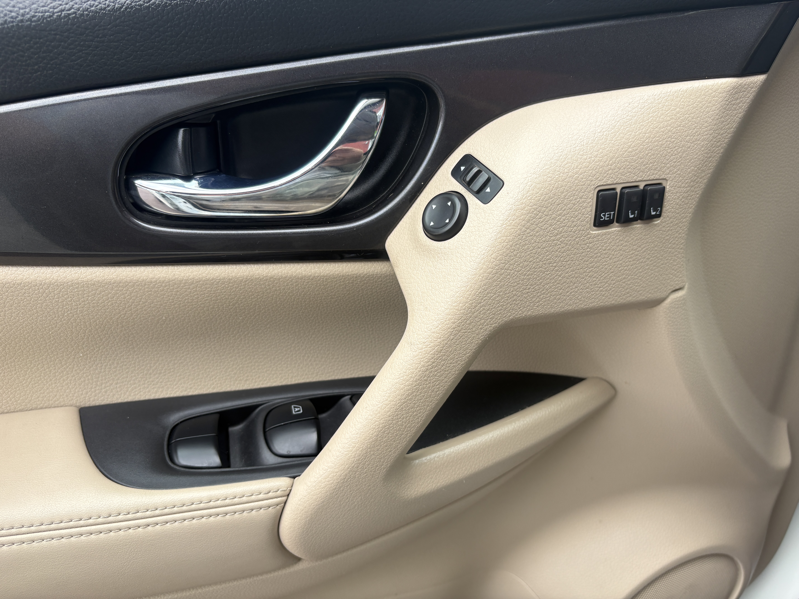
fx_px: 600
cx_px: 400
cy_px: 300
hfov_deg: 67.3
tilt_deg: -30.6
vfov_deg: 53.1
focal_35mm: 26
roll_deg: +3.5
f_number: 1.6
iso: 50
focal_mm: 5.96
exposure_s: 1/381
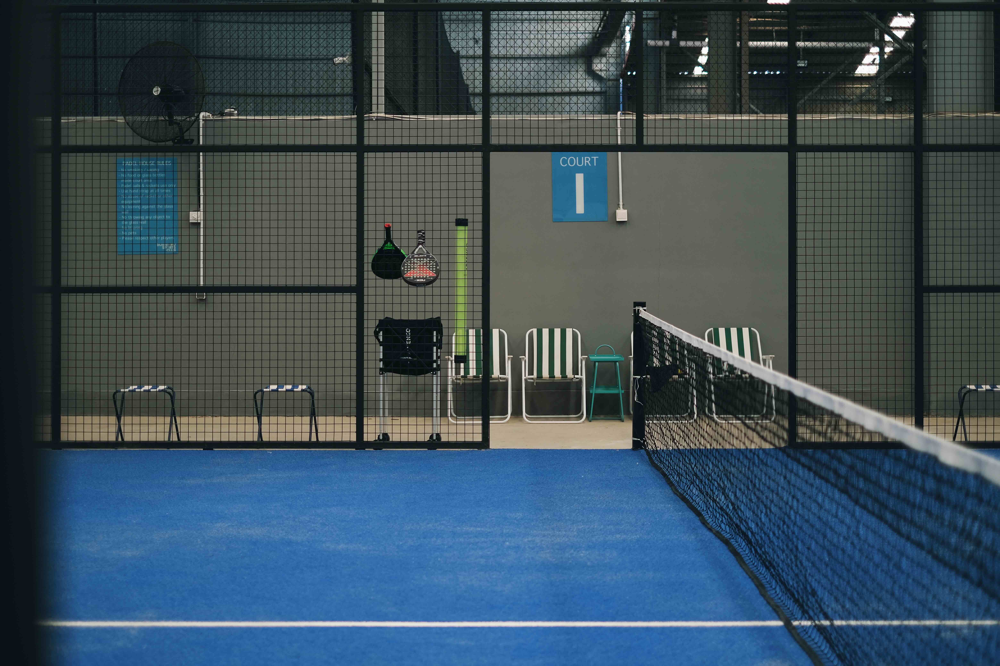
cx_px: 500
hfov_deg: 37.5
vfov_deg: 25.5
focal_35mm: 53
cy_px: 333
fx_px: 1472
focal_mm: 35
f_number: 1.4
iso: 160
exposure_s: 1/52
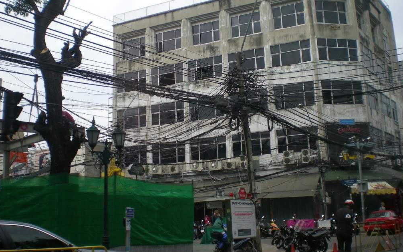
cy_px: 122
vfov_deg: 31.3
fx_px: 450
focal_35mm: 41
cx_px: 203
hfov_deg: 48.2
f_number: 4.6
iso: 50
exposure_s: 1/270
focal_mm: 6.3
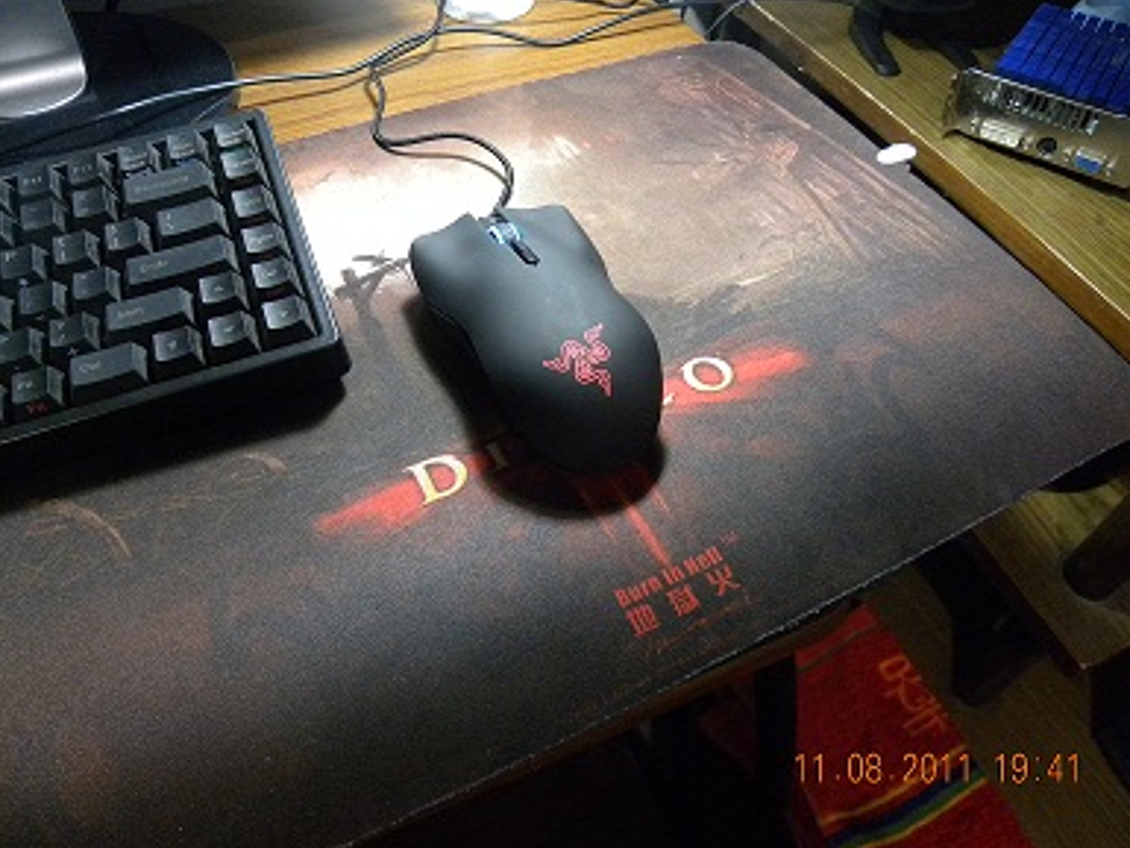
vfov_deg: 51.4
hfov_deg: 65.3
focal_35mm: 27
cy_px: 420
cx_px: 566
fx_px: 882
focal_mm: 4.6
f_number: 2.8
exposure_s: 1/20
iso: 400
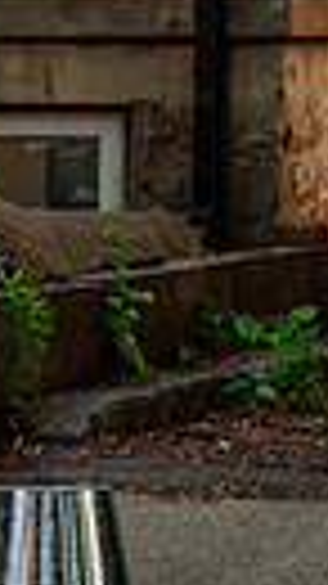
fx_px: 4165
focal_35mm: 269
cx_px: -571
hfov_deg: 4.4
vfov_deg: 8.0
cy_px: 134
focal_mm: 34.9
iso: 500
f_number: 1.8
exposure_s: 1/800
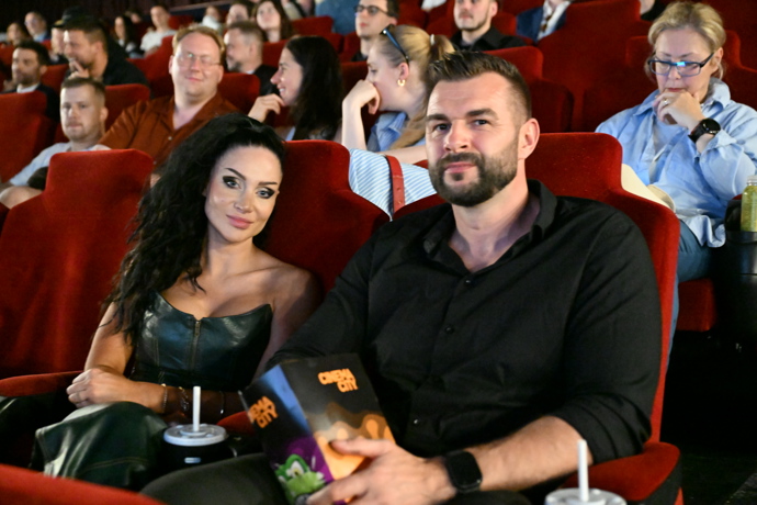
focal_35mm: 44
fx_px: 925
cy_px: 252
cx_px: 378
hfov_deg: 44.5
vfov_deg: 30.5
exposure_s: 1/40
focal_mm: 44
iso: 20000
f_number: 3.5
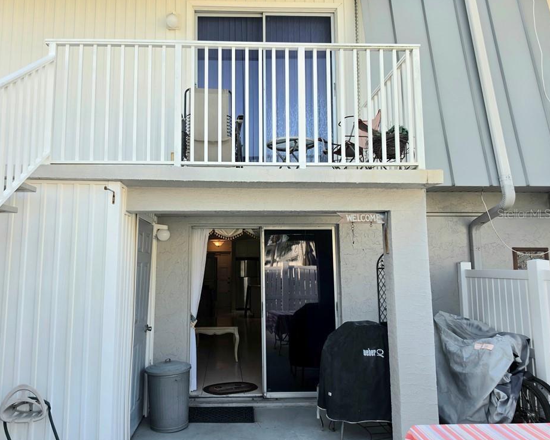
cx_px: 248
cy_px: 213
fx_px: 407
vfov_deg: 56.8
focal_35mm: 25
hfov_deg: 67.9
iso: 10
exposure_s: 1/192
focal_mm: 6.5
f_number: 1.4
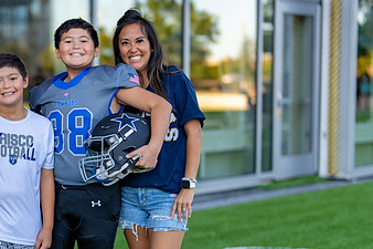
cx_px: 99
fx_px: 994
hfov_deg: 21.1
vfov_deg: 14.2
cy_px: 173
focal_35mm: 96
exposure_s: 1/640
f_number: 1.2
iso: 100
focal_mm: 50
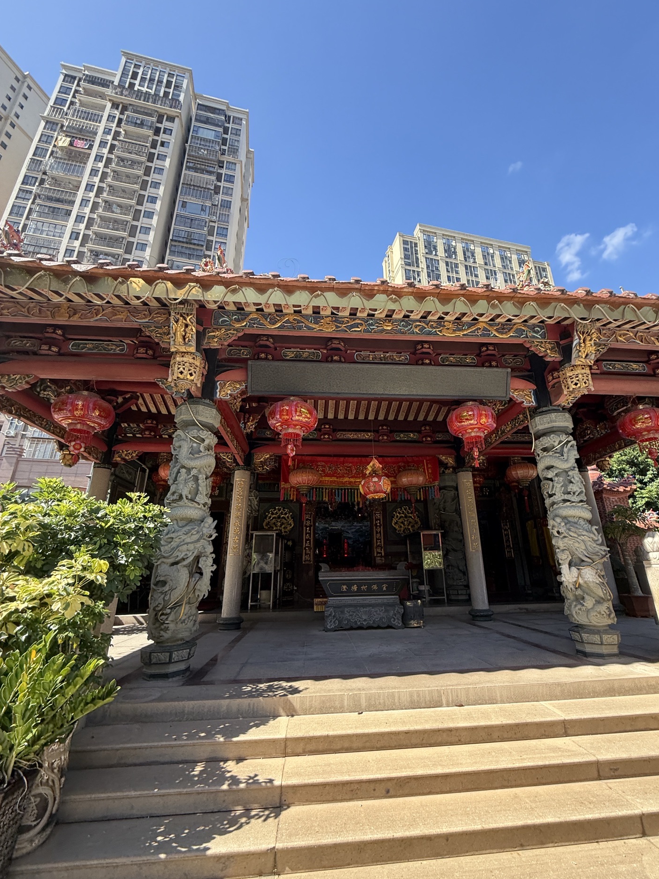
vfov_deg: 98.2
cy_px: 437
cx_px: 352
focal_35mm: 15
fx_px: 381
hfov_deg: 81.6
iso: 64
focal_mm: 2.22
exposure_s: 1/329
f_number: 2.2
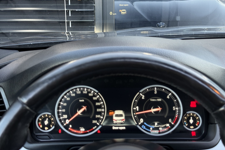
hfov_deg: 35.0
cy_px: 61
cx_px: 119
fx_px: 356
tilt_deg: -12.5
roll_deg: +0.2
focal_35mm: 57
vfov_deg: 23.7
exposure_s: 1/53
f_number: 1.78
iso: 80
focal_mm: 6.76
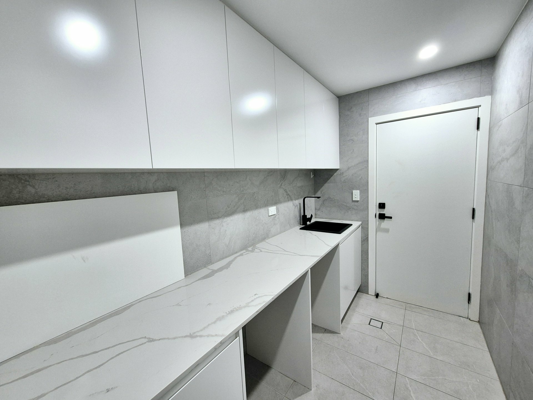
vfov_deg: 89.9
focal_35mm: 13
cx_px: 266
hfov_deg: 106.2
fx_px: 200
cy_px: 200
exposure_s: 1/50
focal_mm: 2.2
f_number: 2.2
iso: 125
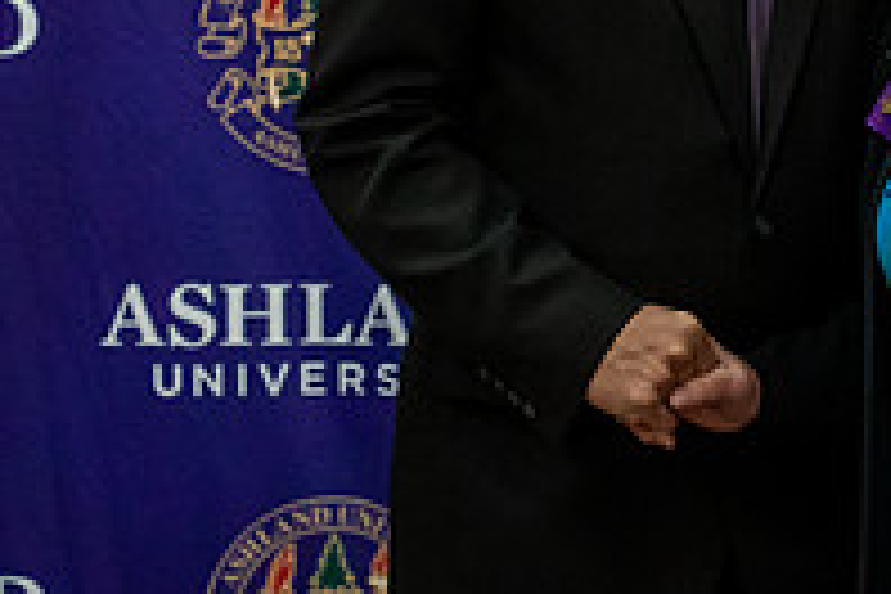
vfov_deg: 9.7
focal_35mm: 141
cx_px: 847
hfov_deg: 14.4
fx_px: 3489
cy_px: -2
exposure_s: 1/400
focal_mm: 47
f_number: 2.8
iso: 5000
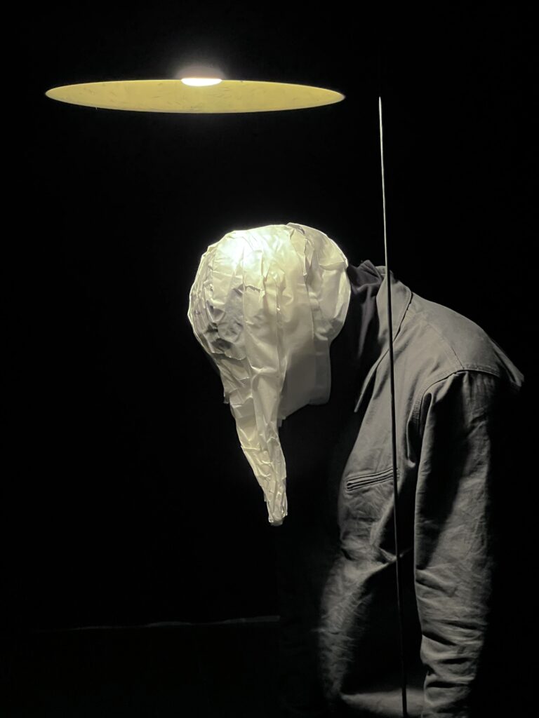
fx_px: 1599
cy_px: 359
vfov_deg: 25.3
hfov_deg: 19.1
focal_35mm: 77
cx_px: 270
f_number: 2.8
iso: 1600
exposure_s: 1/18
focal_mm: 9
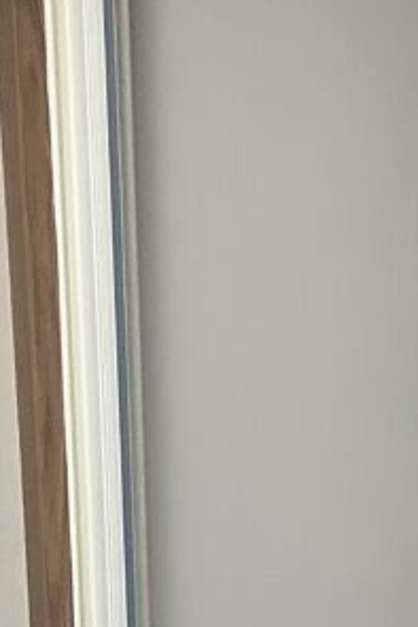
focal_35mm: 112
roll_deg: -0.3
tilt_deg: -20.8
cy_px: 738
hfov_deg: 12.2
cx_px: 197
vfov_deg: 17.5
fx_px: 1948
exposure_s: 1/50
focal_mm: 3.3
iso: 100
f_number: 2.4
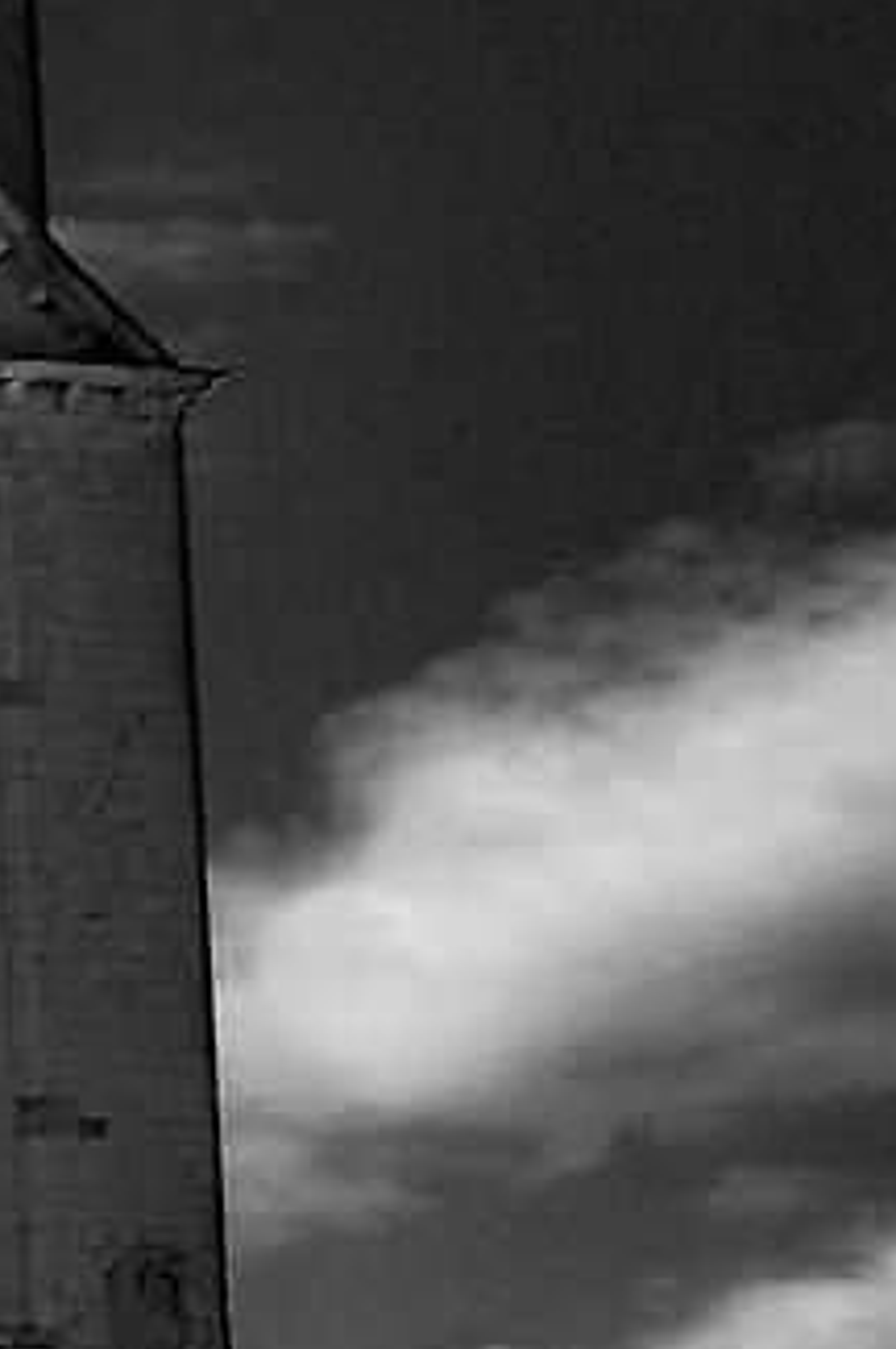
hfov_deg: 5.9
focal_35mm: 207
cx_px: -2178
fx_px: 7744
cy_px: 1312
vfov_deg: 9.9
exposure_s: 1/3200
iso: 800
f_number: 9
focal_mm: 28
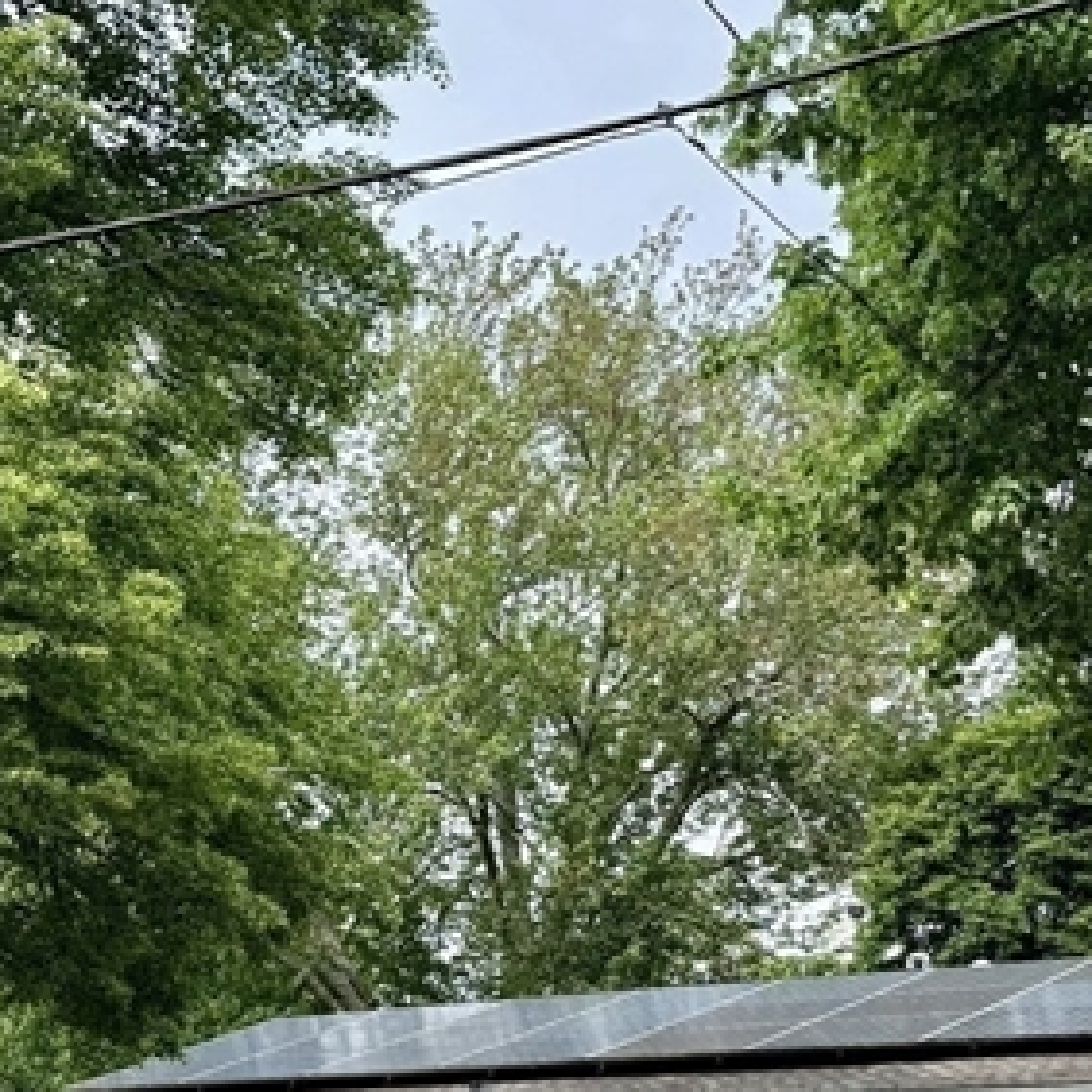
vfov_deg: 21.9
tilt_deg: +6.9
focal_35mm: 77
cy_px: 995
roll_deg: +0.3
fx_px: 2748
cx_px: 693
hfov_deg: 22.4
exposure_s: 1/1637
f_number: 1.78
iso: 80
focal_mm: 6.76
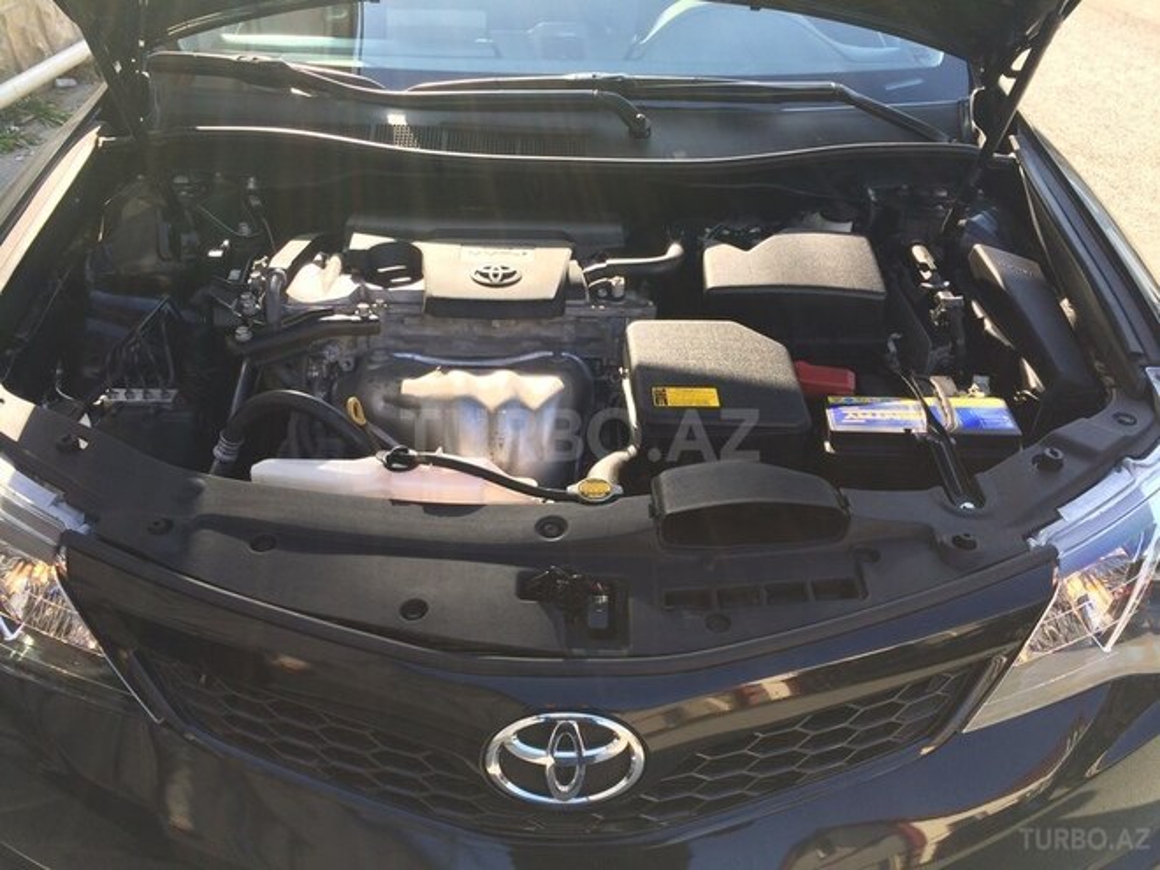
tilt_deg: -34.5
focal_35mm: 29
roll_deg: +3.6
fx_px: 972
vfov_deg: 48.2
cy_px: 435
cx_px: 580
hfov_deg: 61.7
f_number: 2.2
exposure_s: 1/342
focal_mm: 4.15
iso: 32
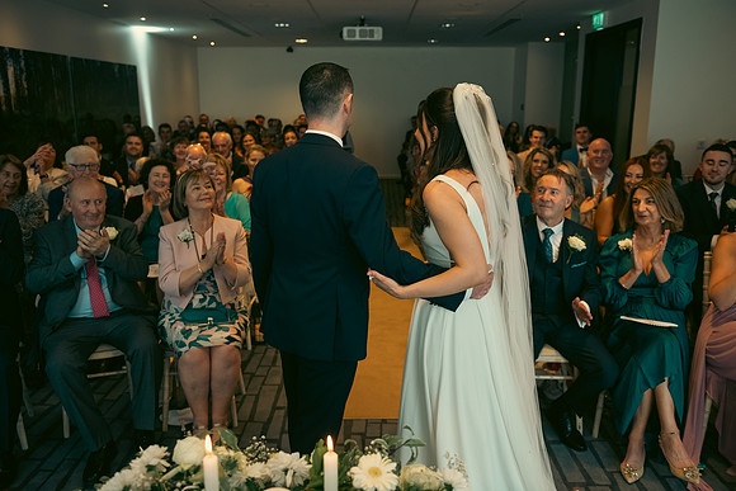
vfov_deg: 42.3
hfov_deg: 60.3
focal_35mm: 31
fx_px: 634
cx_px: 368
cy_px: 246
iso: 1000
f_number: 3.5
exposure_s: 1/160
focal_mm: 31
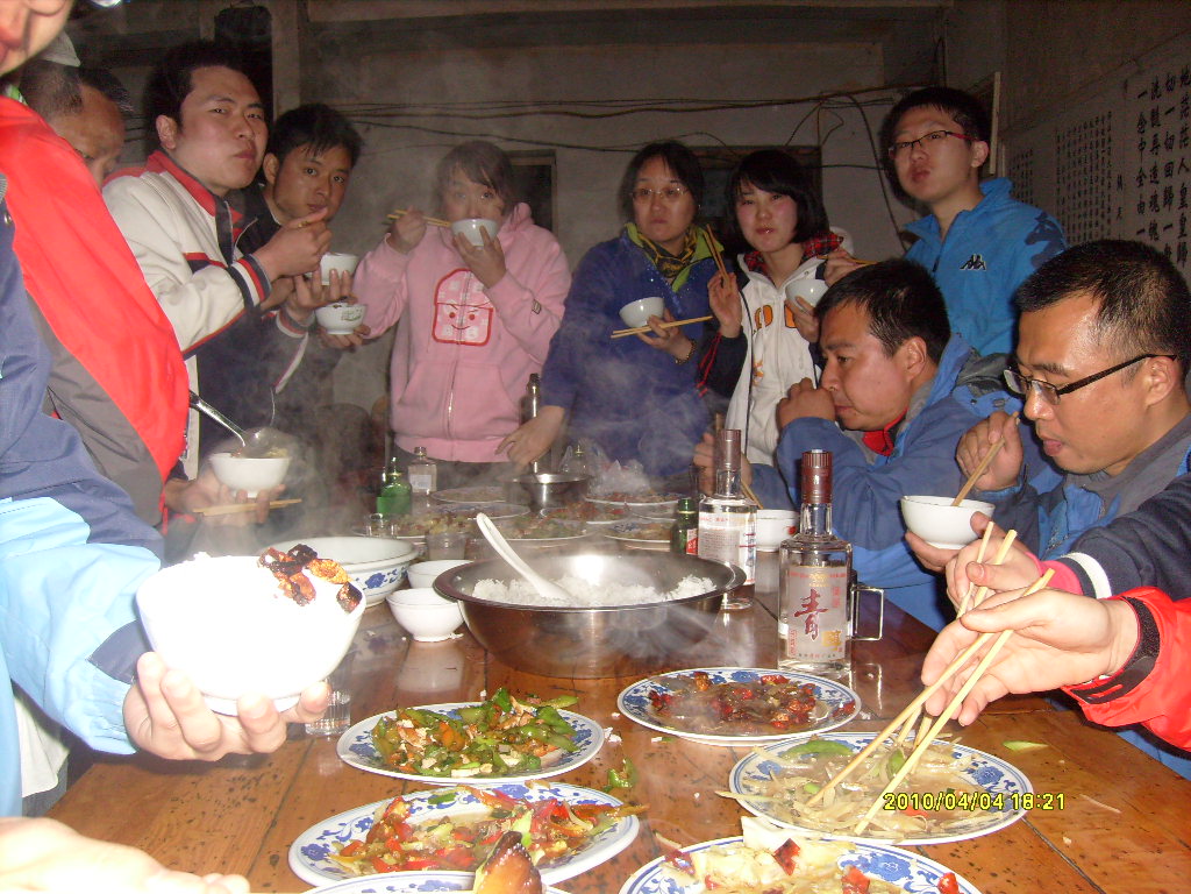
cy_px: 447
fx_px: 1204
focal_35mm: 35
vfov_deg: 40.7
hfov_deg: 52.6
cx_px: 596
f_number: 2.8
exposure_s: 1/45
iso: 100
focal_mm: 5.8
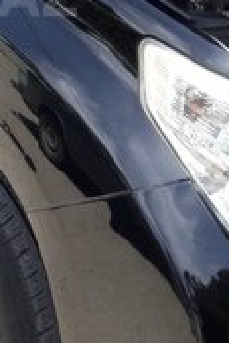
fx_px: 792
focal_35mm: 83
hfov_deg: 15.6
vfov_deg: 23.4
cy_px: -6
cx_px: -75
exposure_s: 1/371
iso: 40
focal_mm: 3.7
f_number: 1.9
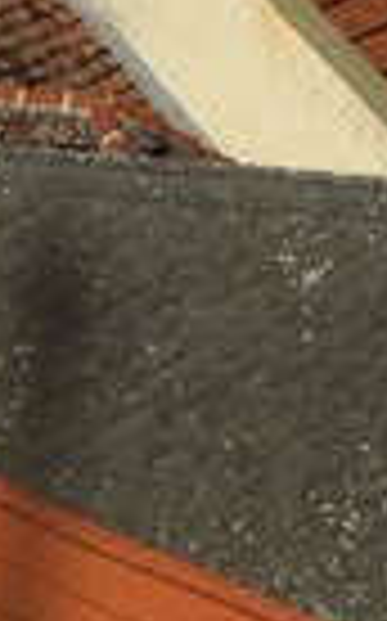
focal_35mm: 3692
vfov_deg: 0.6
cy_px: -914
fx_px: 62434
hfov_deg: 0.4
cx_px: 1143
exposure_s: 1/1000
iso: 100
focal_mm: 107
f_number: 5
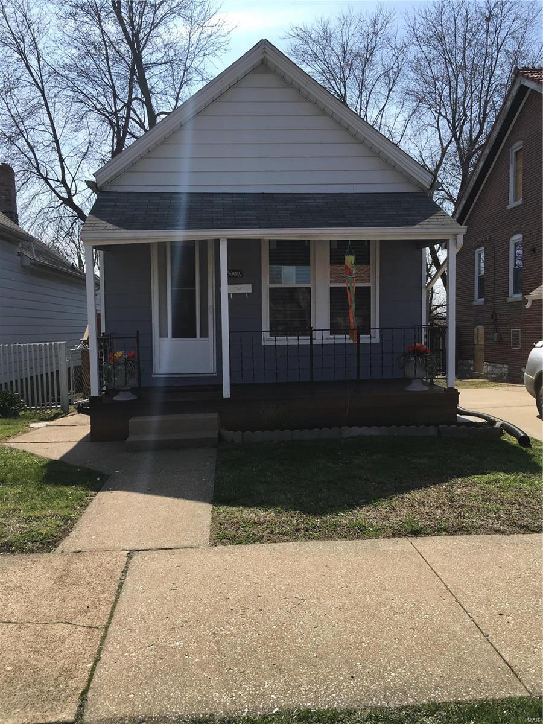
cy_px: 362
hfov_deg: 48.2
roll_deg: +1.3
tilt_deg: -4.3
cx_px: 272
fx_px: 607
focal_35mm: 29
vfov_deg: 61.7
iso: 25
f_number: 2.2
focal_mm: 4.15
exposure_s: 1/1637
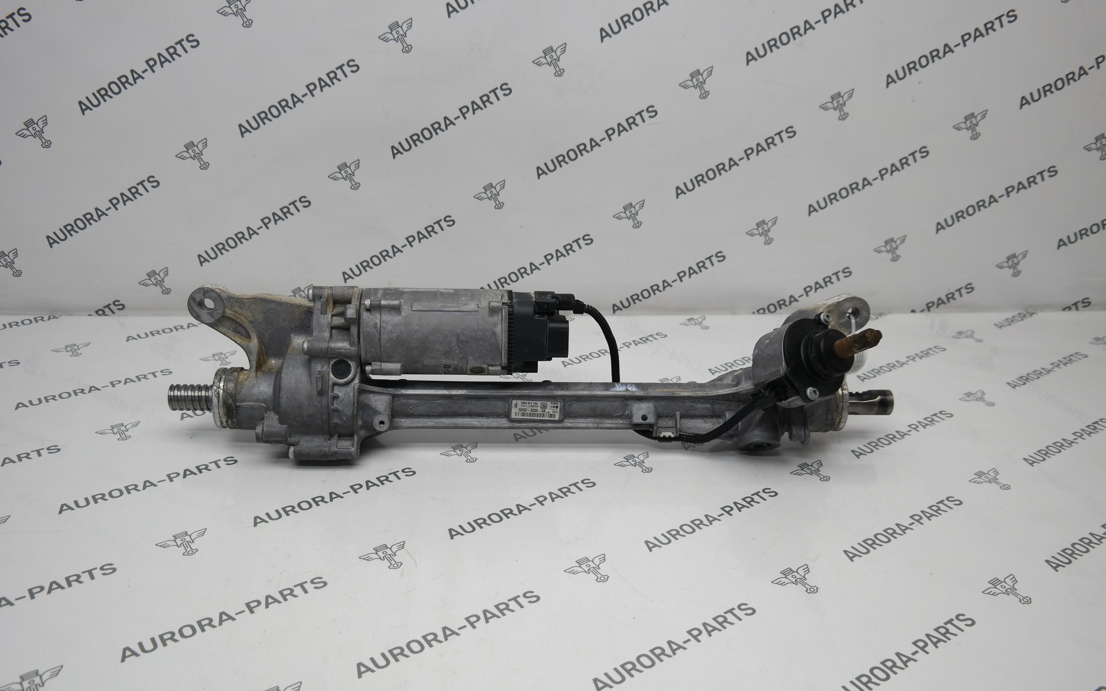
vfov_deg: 40.6
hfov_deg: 61.2
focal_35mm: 31
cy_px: 373
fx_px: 934
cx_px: 546
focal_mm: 20
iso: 100
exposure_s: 1/80
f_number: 3.5
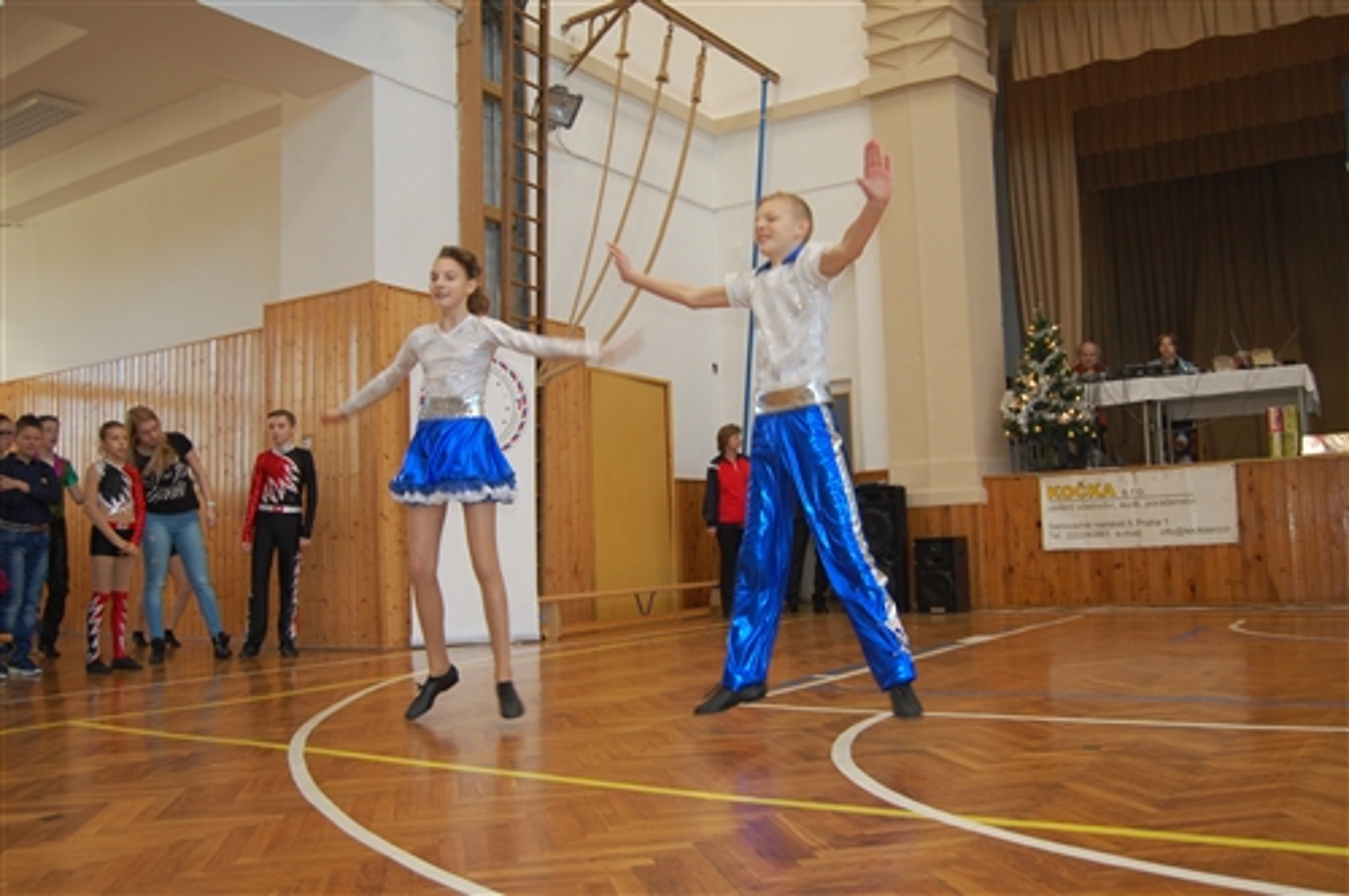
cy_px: 448
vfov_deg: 43.5
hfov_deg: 62.0
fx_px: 1123
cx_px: 674
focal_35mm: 30
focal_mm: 20
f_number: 3.8
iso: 400
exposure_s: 1/60
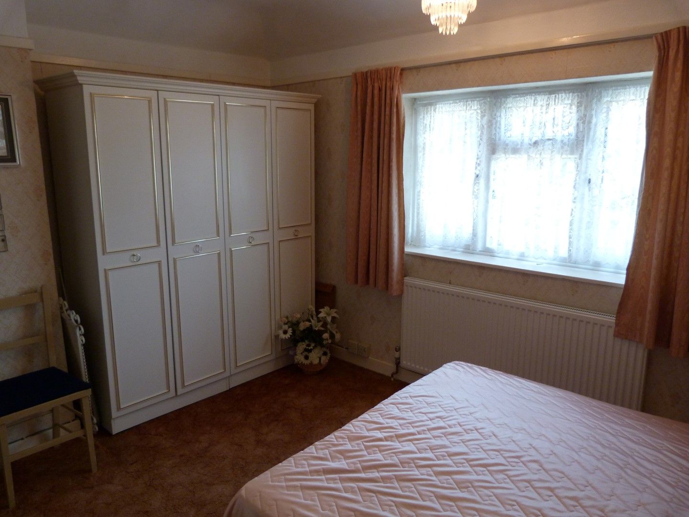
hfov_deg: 69.4
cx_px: 344
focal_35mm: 25
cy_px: 258
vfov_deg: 54.9
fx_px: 498
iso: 200
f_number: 2.8
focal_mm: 4.5
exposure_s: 1/60
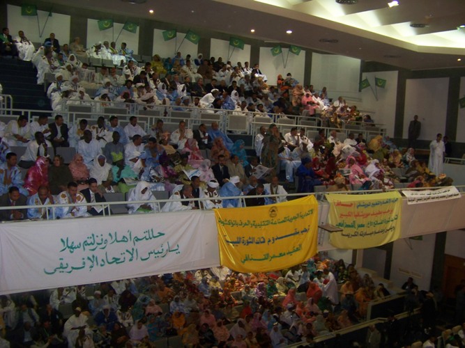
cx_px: 232
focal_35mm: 36
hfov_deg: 51.4
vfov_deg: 39.6
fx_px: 484
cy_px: 174
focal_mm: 5.85
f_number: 2.8
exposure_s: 1/30
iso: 200
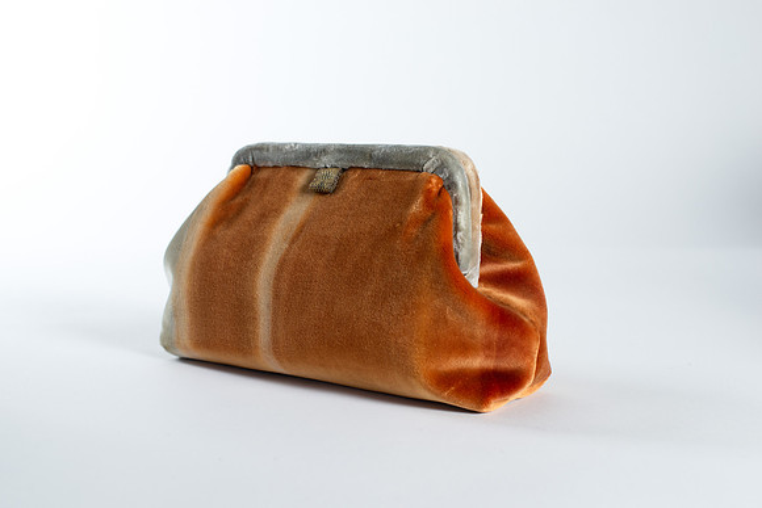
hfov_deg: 39.6
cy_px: 254
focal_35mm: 50
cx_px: 381
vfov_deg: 27.0
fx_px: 1059
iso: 200
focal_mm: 50
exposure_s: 1/200
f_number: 7.1
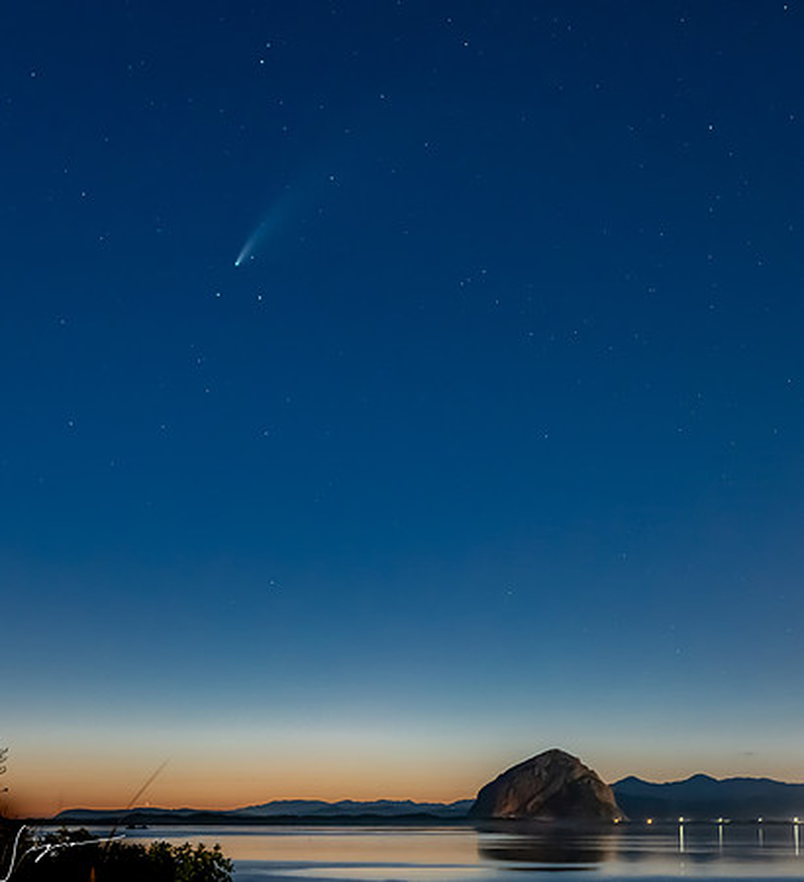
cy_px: 401
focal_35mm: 73
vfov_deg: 24.6
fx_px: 2027
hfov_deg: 22.4
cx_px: 421
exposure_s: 3
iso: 1600
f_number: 4
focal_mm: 44
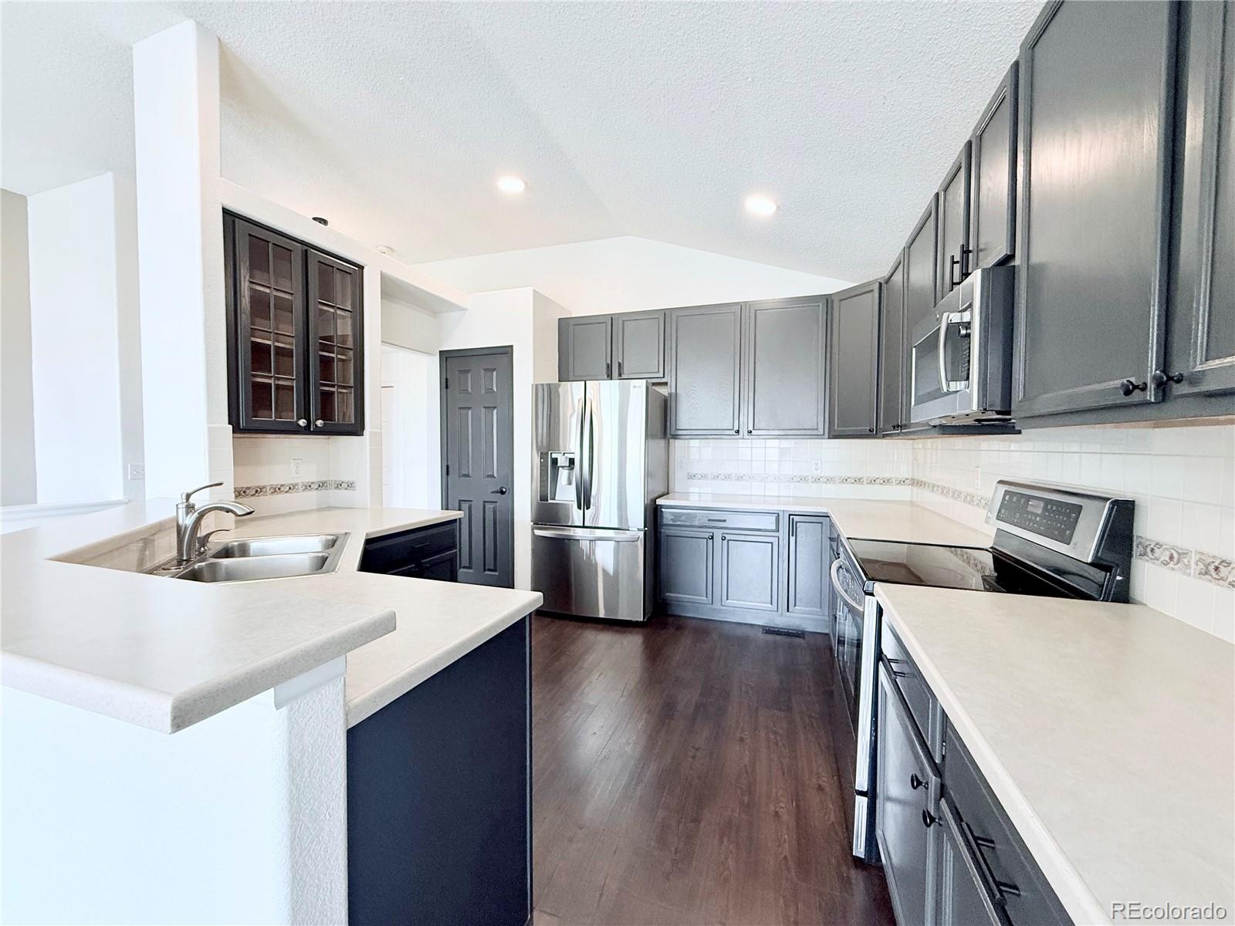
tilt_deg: -1.8
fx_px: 499
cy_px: 463
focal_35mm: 14
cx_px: 618
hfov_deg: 102.1
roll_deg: +0.1
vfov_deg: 85.7
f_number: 2.2
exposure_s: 1/120
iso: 320
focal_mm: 2.22
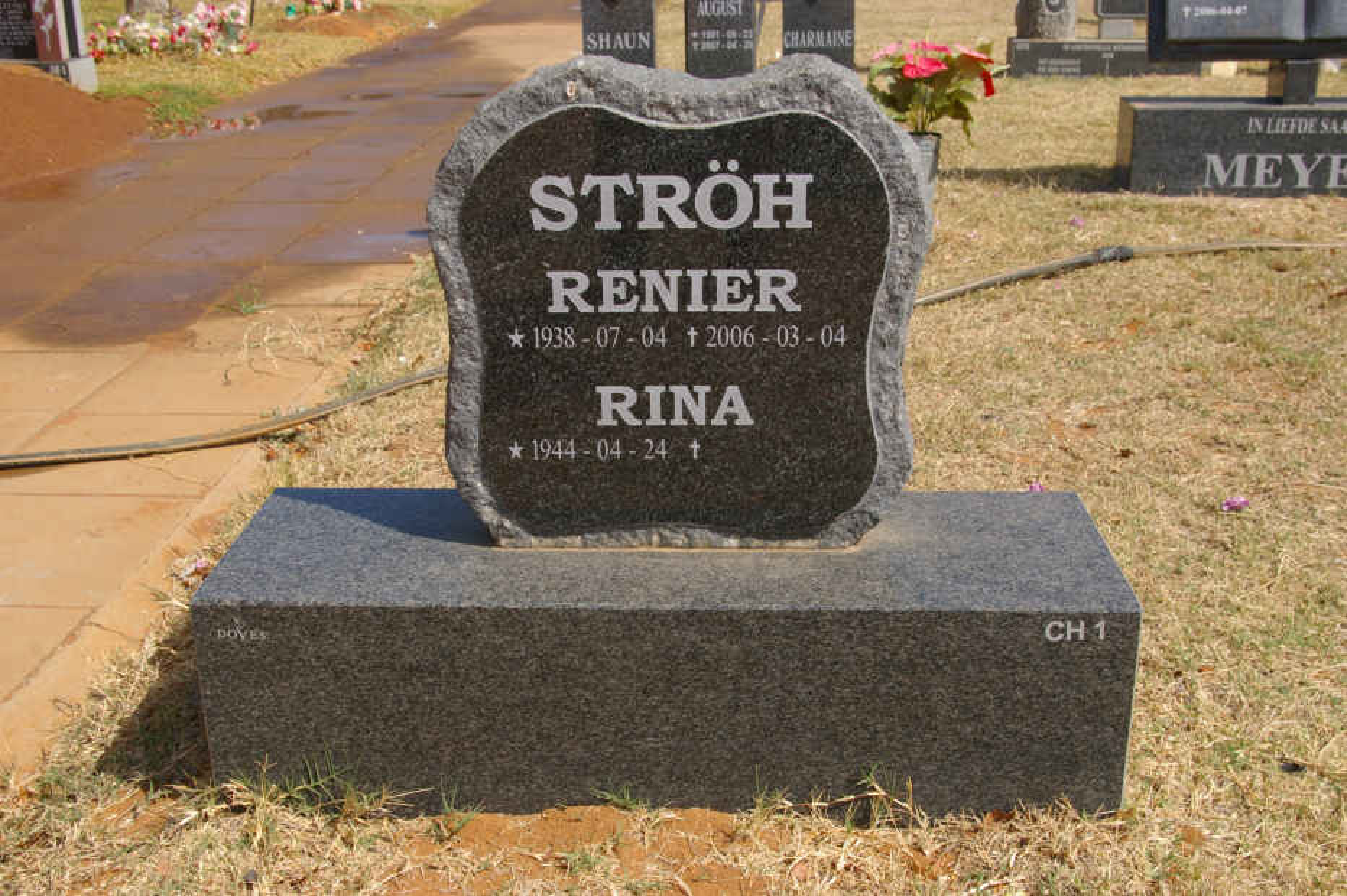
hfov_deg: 49.6
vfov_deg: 34.2
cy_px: 448
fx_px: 1458
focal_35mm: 39
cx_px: 674
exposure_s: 1/180
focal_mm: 26
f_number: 11
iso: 200
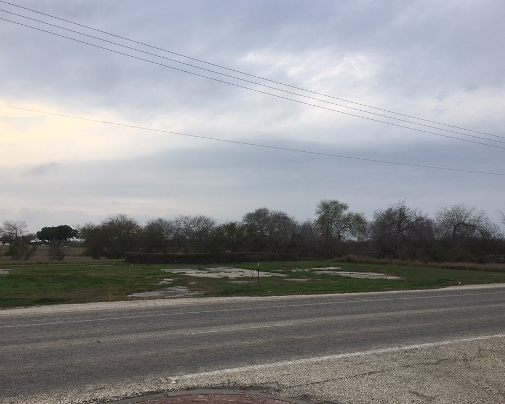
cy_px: 199
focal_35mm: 31
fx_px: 463
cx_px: 250
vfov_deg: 47.1
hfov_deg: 57.2
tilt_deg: +7.5
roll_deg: +0.2
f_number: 2.2
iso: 25
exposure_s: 1/422
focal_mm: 4.15
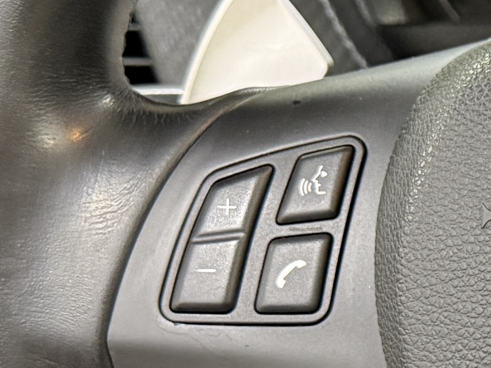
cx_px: 825
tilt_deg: -25.0
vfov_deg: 11.9
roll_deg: -0.2
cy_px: 262
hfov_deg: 14.4
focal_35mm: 124
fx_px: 1758
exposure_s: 1/60
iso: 500
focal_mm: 6.76
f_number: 1.78
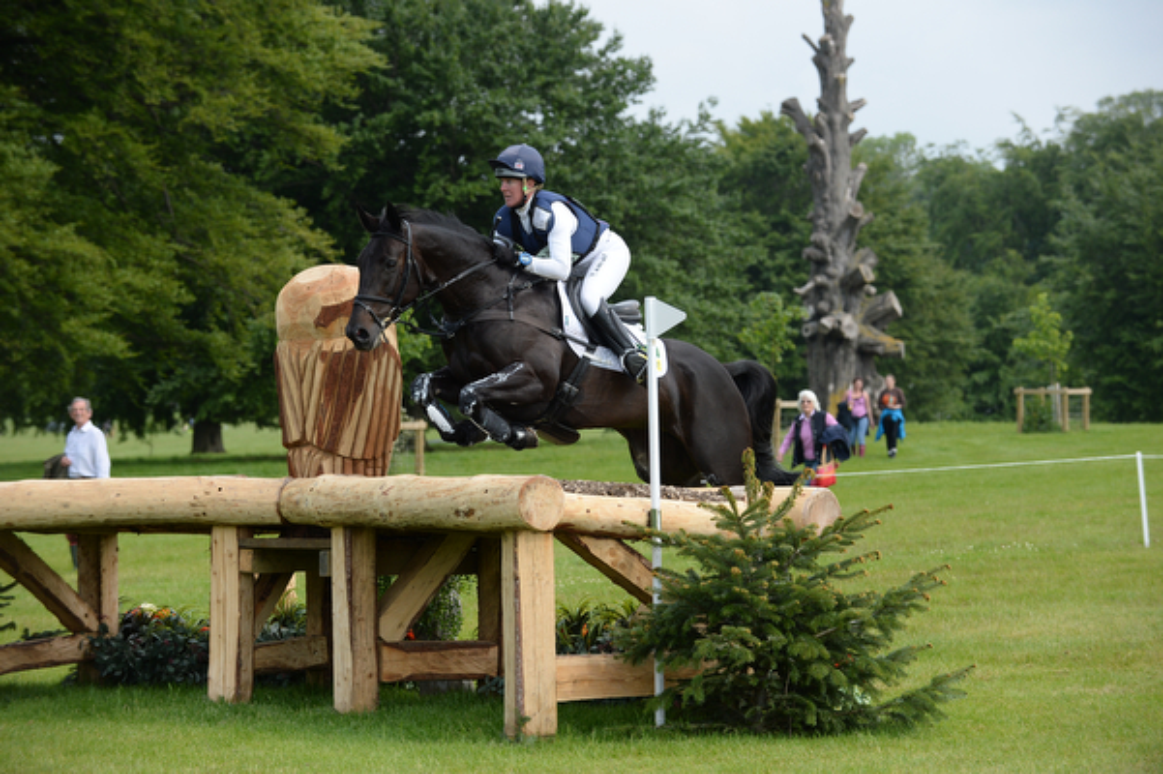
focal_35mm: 120
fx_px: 3874
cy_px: 387
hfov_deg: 17.1
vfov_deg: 11.4
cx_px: 582
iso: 640
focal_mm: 120
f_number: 5
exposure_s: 1/2000
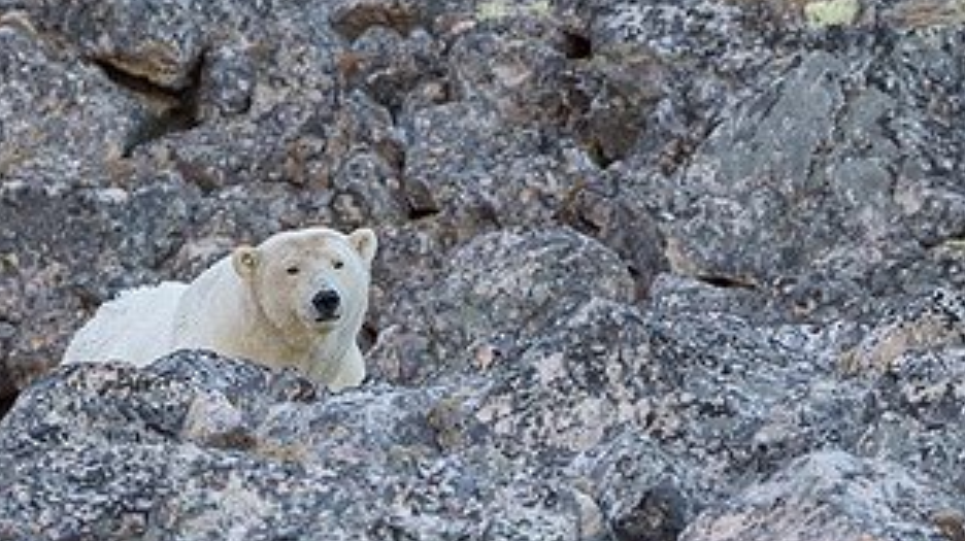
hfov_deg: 2.0
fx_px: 27002
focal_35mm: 1056
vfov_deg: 1.1
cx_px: 358
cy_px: 136
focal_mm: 500
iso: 2000
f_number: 5
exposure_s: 1/1600
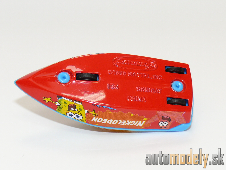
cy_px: 85
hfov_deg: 19.1
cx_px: 113
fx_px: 672
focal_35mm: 103
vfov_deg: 14.4
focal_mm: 13.6
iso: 100
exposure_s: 1/40
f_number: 4
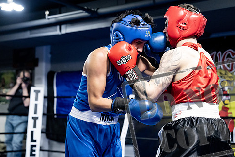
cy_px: 90
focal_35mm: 67
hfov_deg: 30.1
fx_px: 437
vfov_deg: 20.3
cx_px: 123
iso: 8000
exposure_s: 1/1000
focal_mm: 56
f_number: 2.8
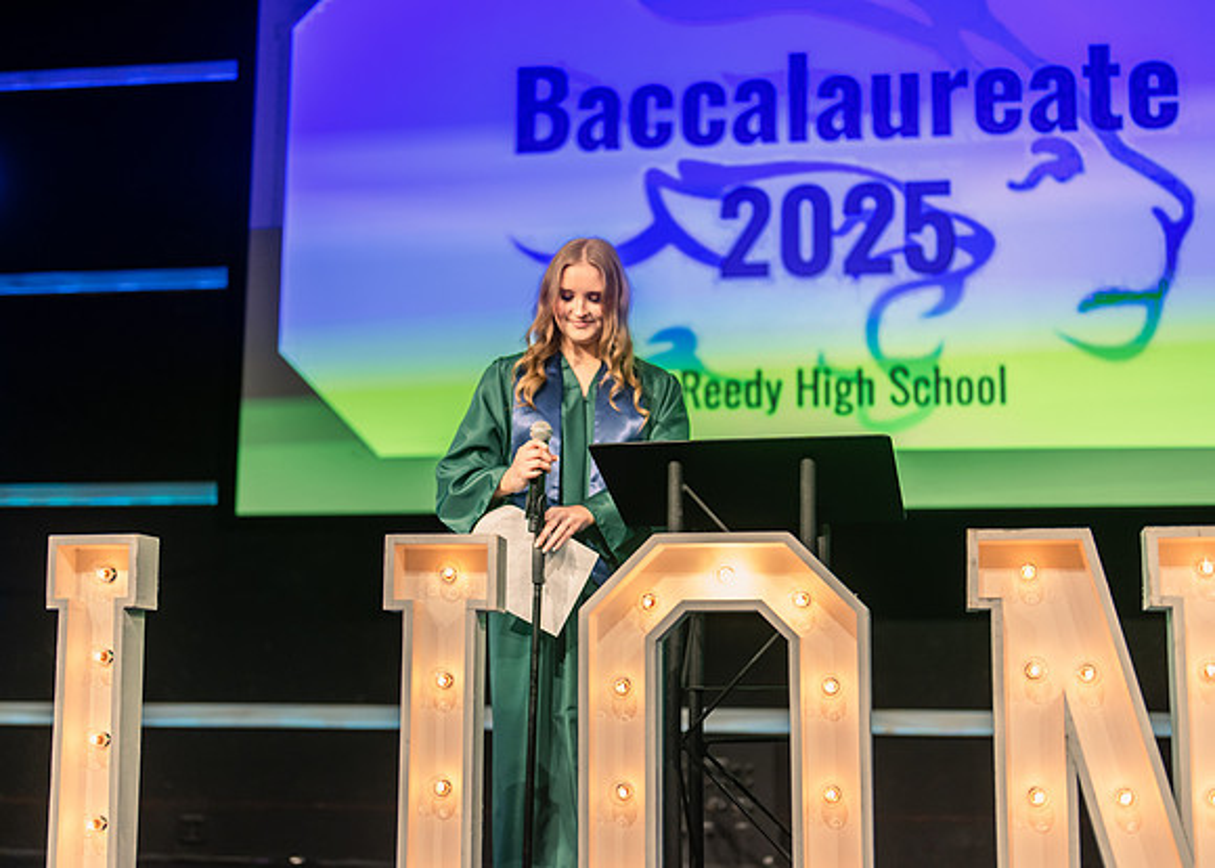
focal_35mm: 56
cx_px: 608
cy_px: 434
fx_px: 1948
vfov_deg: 25.1
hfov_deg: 34.6
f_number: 1.2
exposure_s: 1/640
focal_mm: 50
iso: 800
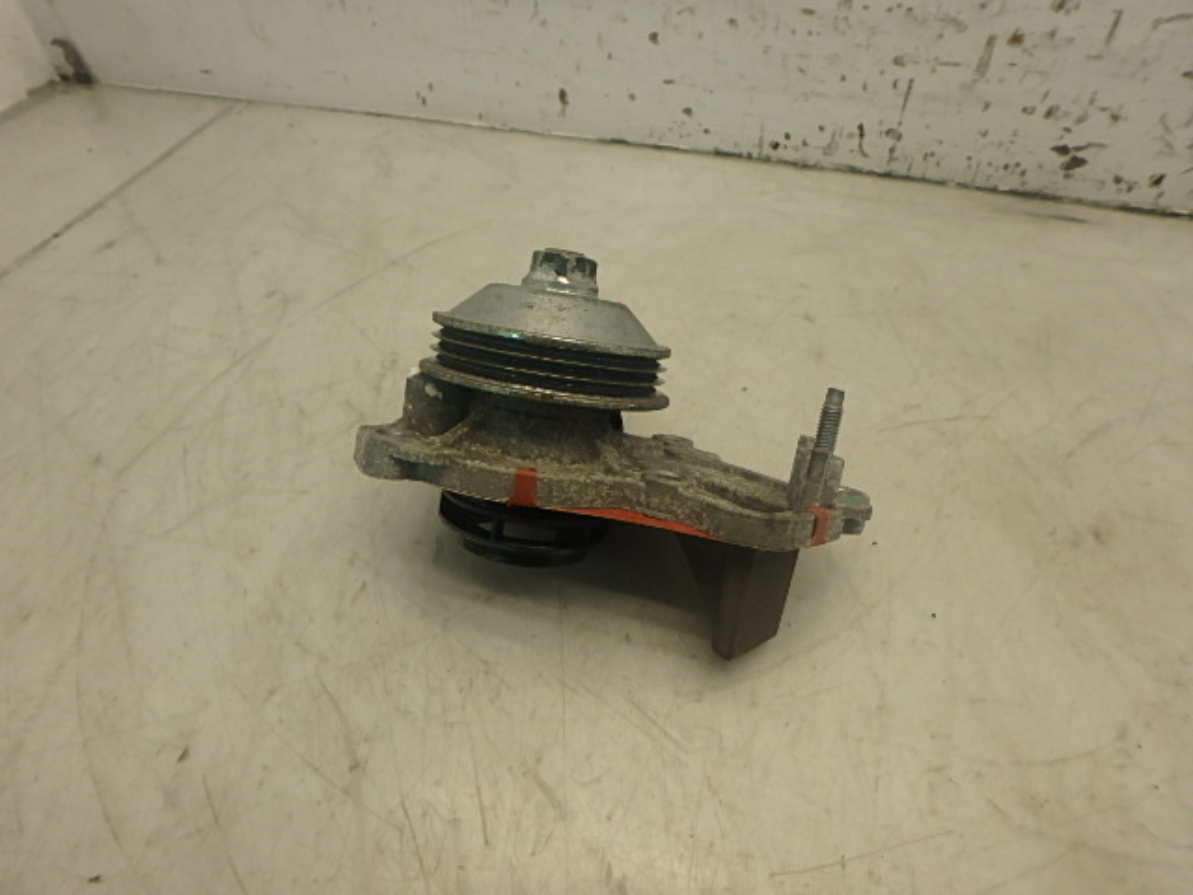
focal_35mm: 21
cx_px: 596
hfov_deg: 79.0
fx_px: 724
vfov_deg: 63.4
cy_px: 448
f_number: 3.5
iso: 160
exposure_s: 1/60
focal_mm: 3.7
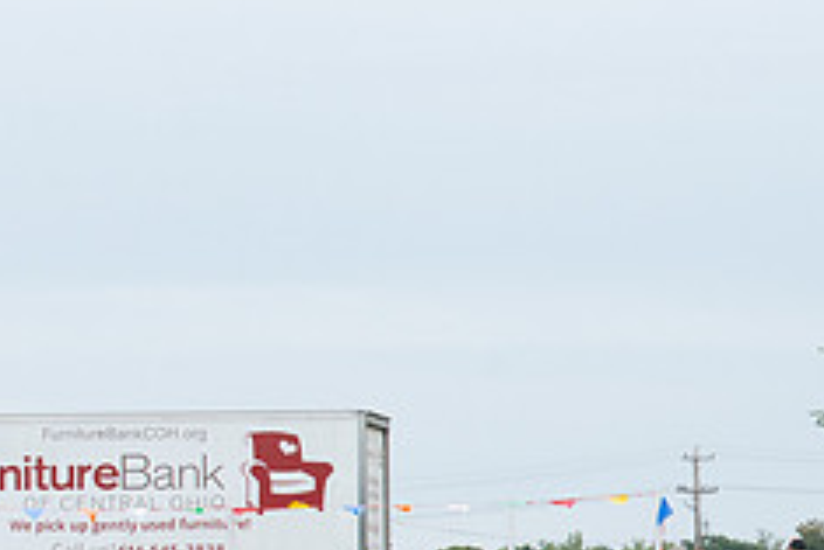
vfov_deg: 4.9
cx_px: 949
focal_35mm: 279
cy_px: 618
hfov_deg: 7.3
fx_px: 6390
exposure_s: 1/250
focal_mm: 70
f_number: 10
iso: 640
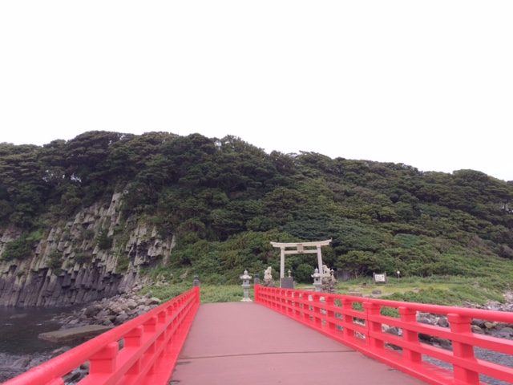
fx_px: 430
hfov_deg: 61.7
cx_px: 256
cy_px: 192
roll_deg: +2.9
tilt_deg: +11.0
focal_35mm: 29
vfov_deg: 48.2
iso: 32
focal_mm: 4.15
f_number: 2.2
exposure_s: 1/150
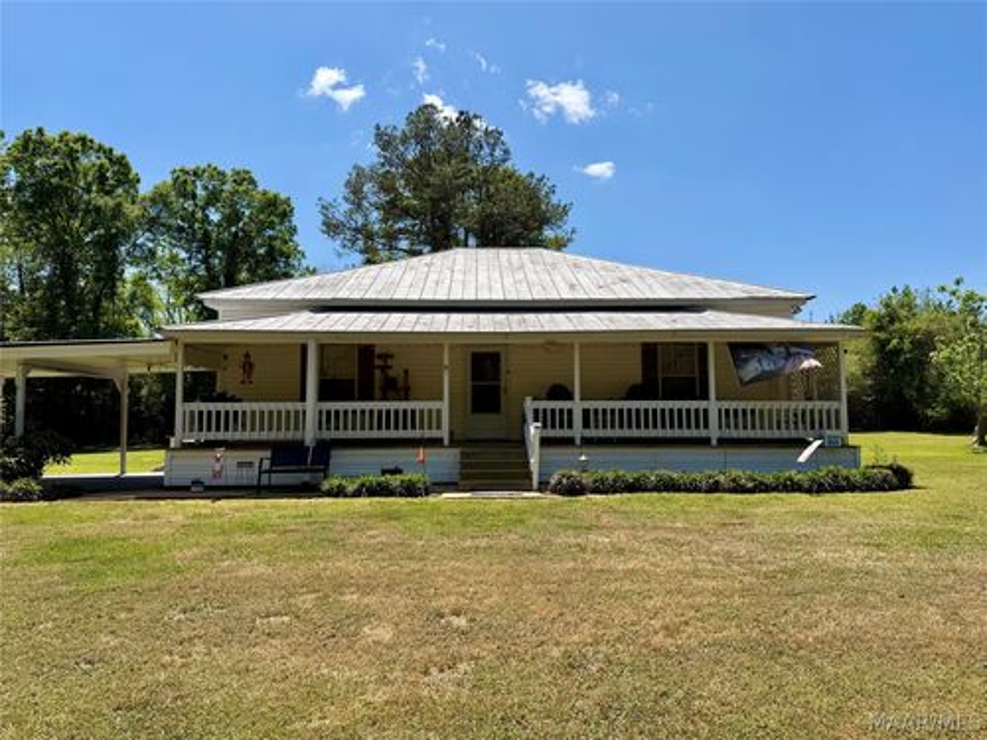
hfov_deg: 71.6
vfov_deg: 56.8
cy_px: 370
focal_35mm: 24
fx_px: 684
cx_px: 494
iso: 80
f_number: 1.78
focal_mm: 6.76
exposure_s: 1/4975
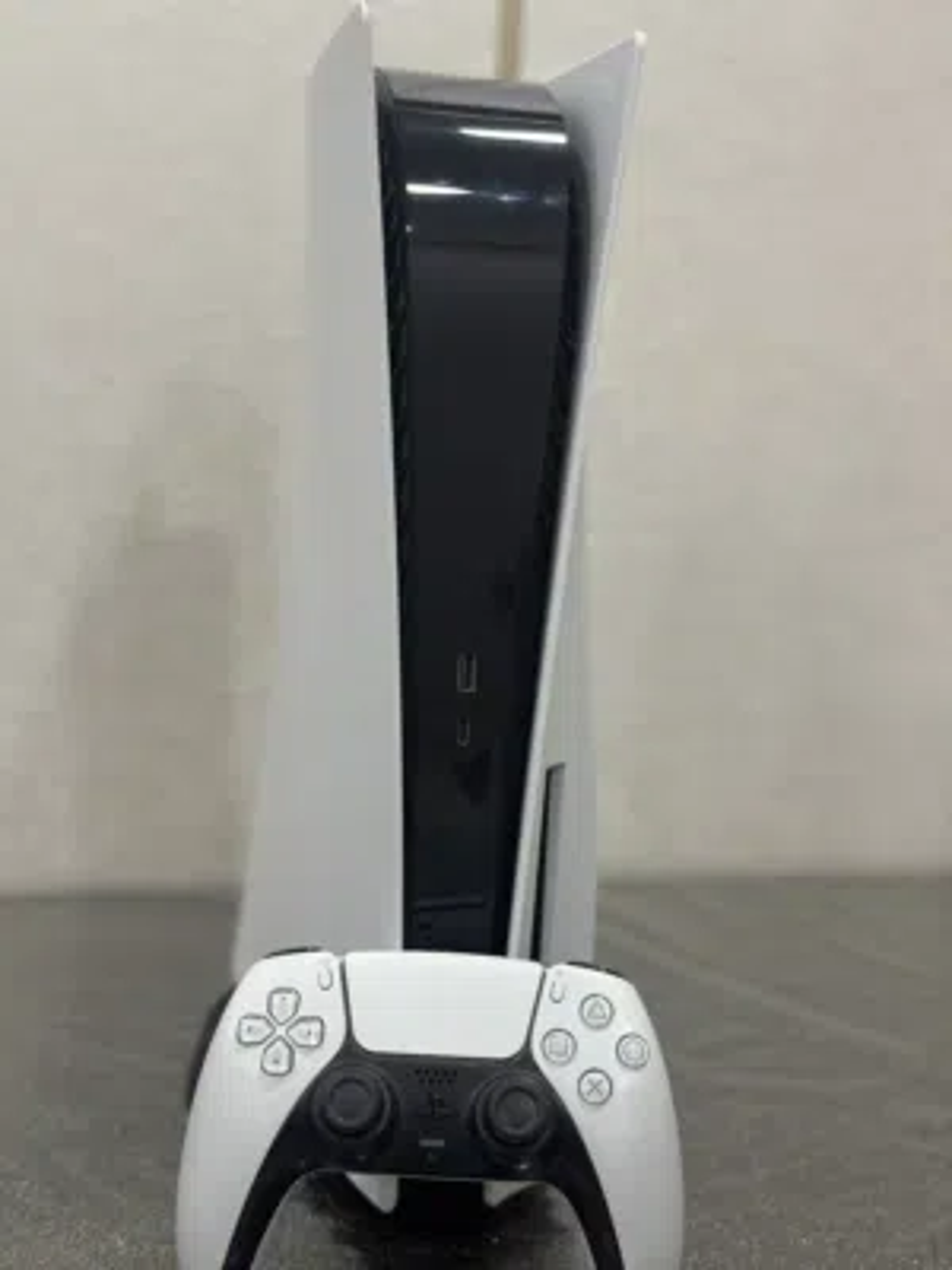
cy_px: 635
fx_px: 1760
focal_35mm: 48
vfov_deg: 39.7
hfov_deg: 30.3
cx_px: 476
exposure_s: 1/50
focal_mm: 6.86
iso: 250
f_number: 1.78
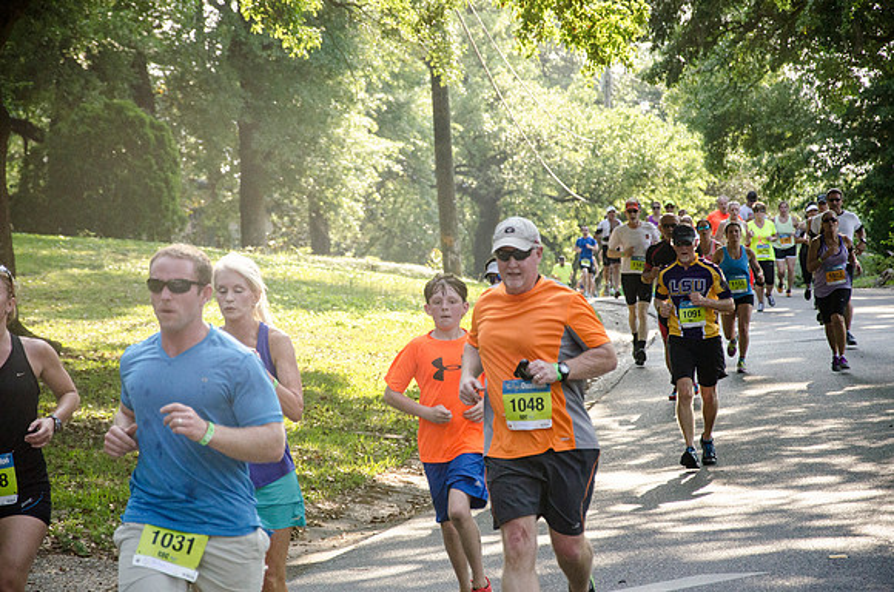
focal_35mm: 158
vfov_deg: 8.7
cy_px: 296
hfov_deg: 13.1
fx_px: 3903
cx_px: 447
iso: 800
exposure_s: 1/1600
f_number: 5.6
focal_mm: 105
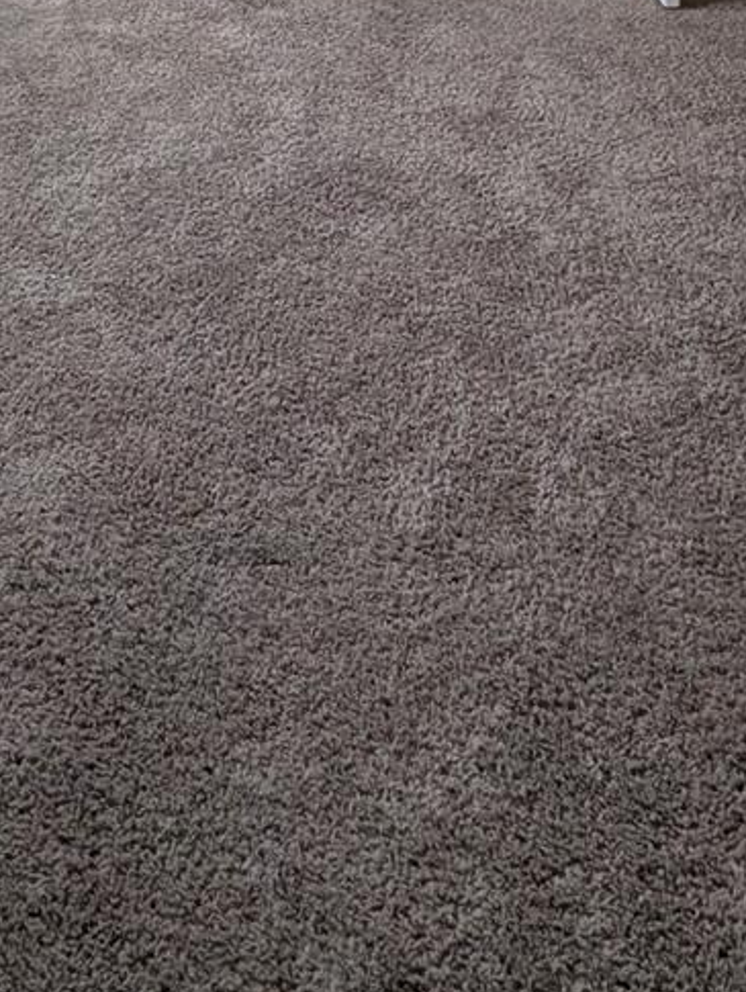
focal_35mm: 38
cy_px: -452
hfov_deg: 37.7
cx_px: 328
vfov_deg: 30.4
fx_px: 1090
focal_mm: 2.02
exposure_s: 1/433
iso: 72
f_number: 1.7
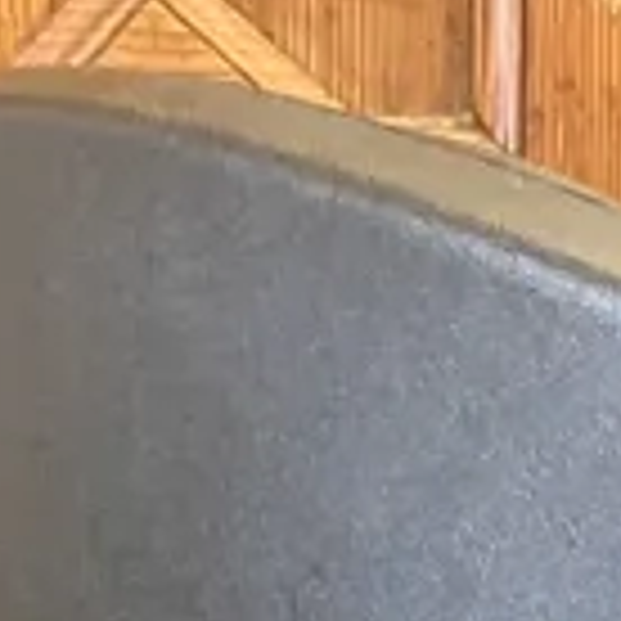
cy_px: 1796
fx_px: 3735
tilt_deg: -28.2
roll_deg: -1.2
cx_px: 630
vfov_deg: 8.2
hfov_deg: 9.4
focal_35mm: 184
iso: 400
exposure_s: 1/25
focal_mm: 3.99
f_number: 1.8
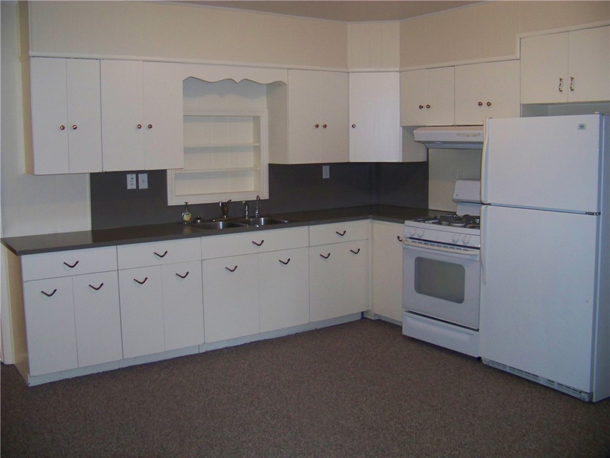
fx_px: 634
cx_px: 305
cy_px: 229
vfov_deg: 39.7
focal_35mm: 36
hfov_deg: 51.4
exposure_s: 1/30
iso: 200
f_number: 2.8
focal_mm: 5.85
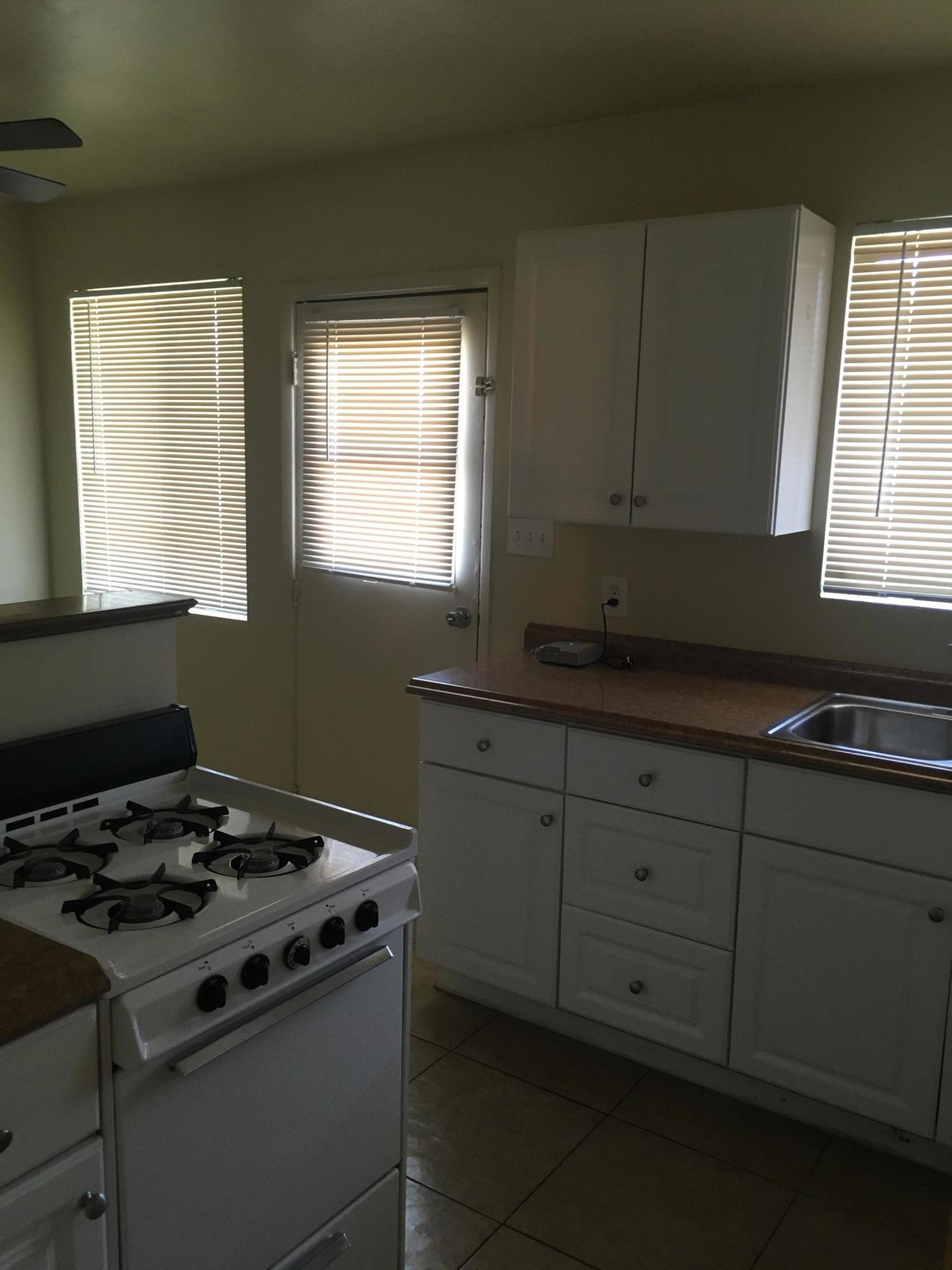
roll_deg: -0.7
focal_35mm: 29
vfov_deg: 61.7
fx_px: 1063
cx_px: 476
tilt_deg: -12.4
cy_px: 635
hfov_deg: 48.2
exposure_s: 1/30
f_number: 2.2
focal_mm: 4.15
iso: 100
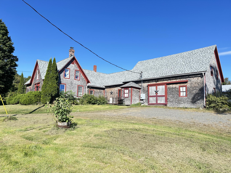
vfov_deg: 56.8
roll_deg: -0.9
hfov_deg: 71.6
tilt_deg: +6.2
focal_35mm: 24
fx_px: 160
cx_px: 116
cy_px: 86
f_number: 1.78
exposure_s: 1/1393
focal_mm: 6.86
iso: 80
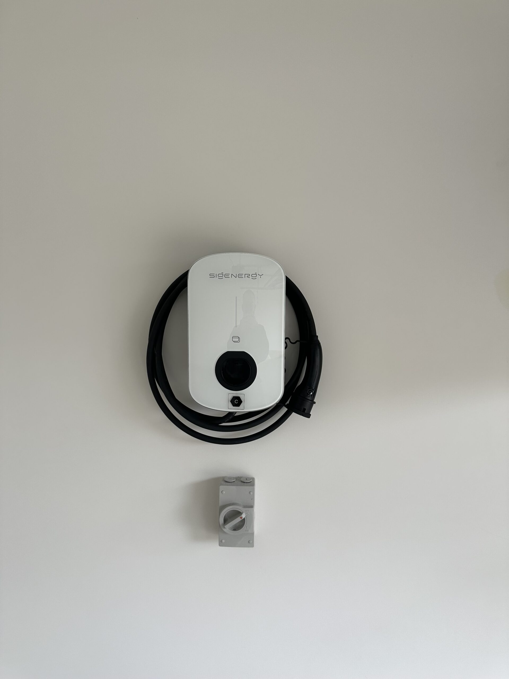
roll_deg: -0.8
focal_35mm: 24
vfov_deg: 71.6
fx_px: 471
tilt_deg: -4.9
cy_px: 340
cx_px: 254
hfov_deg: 56.8
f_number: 1.78
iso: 80
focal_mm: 6.86
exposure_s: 1/121
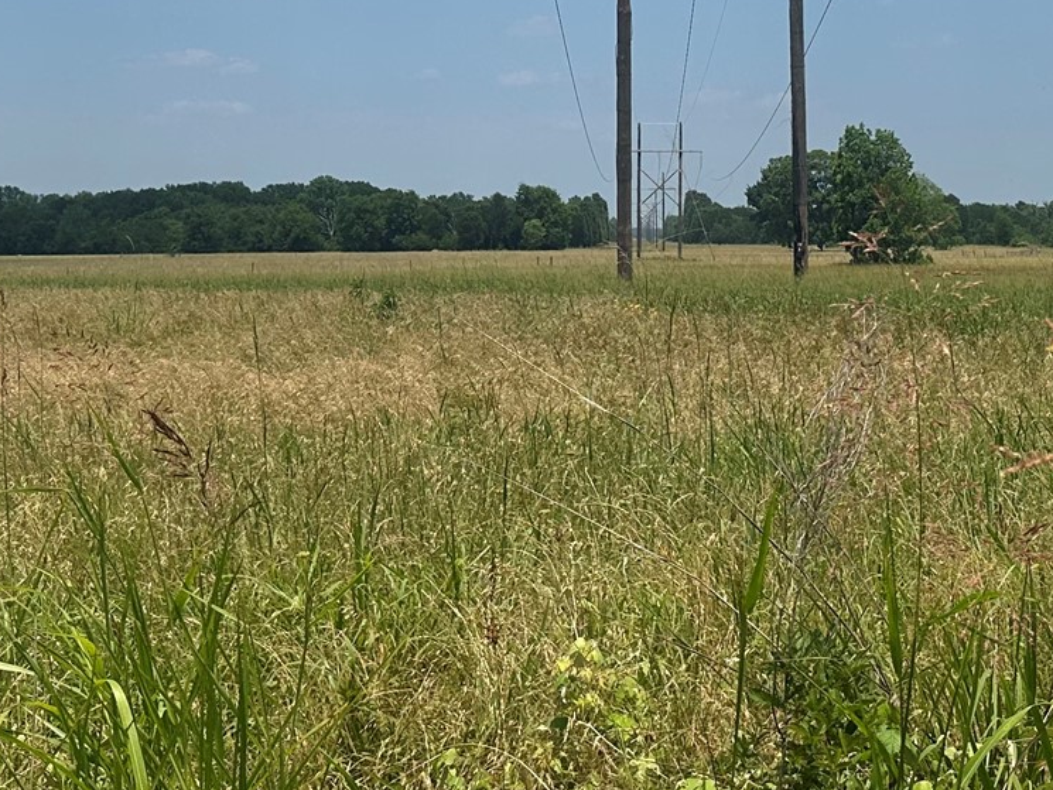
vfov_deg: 21.7
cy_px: 48
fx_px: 2008
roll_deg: +0.4
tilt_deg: +6.1
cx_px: 705
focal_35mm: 66
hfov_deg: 29.2
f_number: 1.78
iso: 80
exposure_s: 1/6623
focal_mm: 6.86
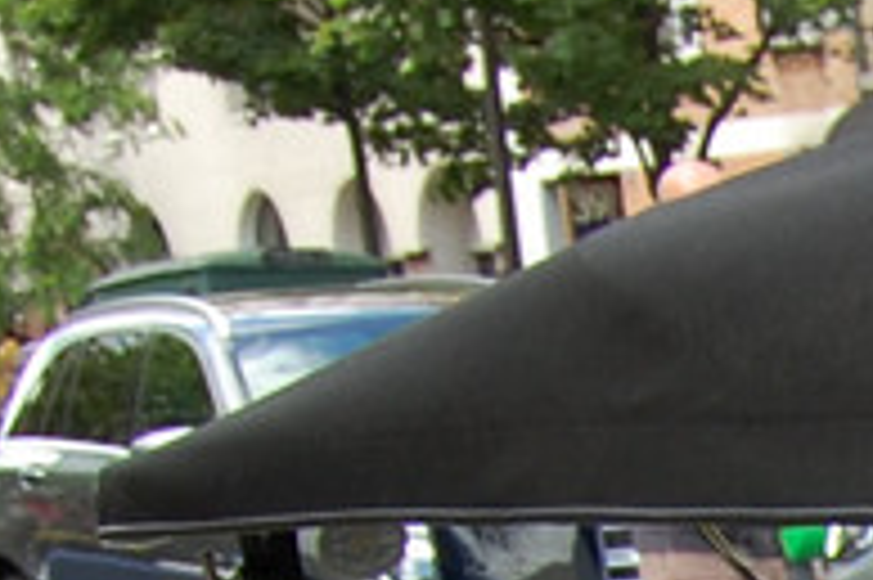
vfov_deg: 7.0
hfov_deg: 10.4
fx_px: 4291
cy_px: 1655
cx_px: 1942
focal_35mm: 177
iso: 200
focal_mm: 19
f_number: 6.3
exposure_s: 1/160
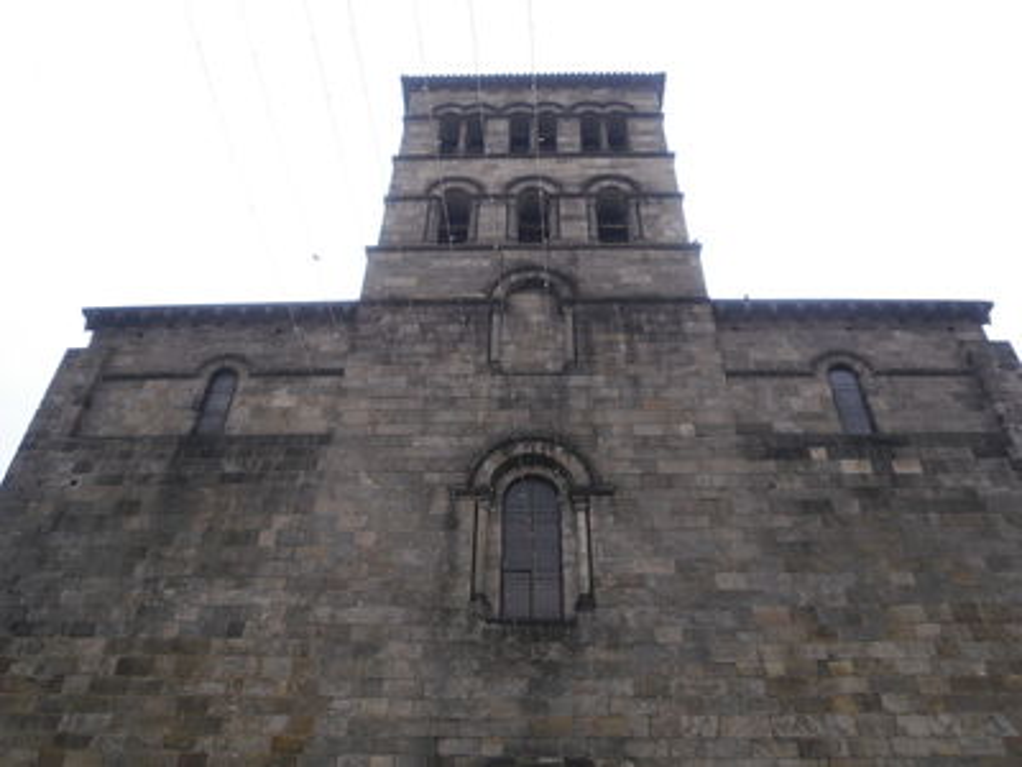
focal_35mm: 28
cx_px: 511
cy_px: 384
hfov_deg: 63.4
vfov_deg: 49.7
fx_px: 827
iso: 100
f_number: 2.6
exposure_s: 1/400
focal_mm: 4.65
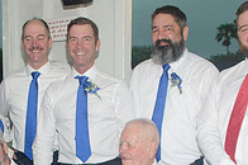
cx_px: 65
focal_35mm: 80
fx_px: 550
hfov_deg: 25.1
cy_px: 214
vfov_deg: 16.1
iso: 400
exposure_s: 1/100
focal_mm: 18
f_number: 5.6
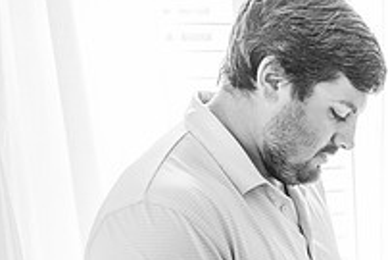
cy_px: 303
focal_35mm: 69
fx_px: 744
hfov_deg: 26.7
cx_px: 436
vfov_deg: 18.8
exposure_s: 1/200
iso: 2000
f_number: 2.8
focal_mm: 24
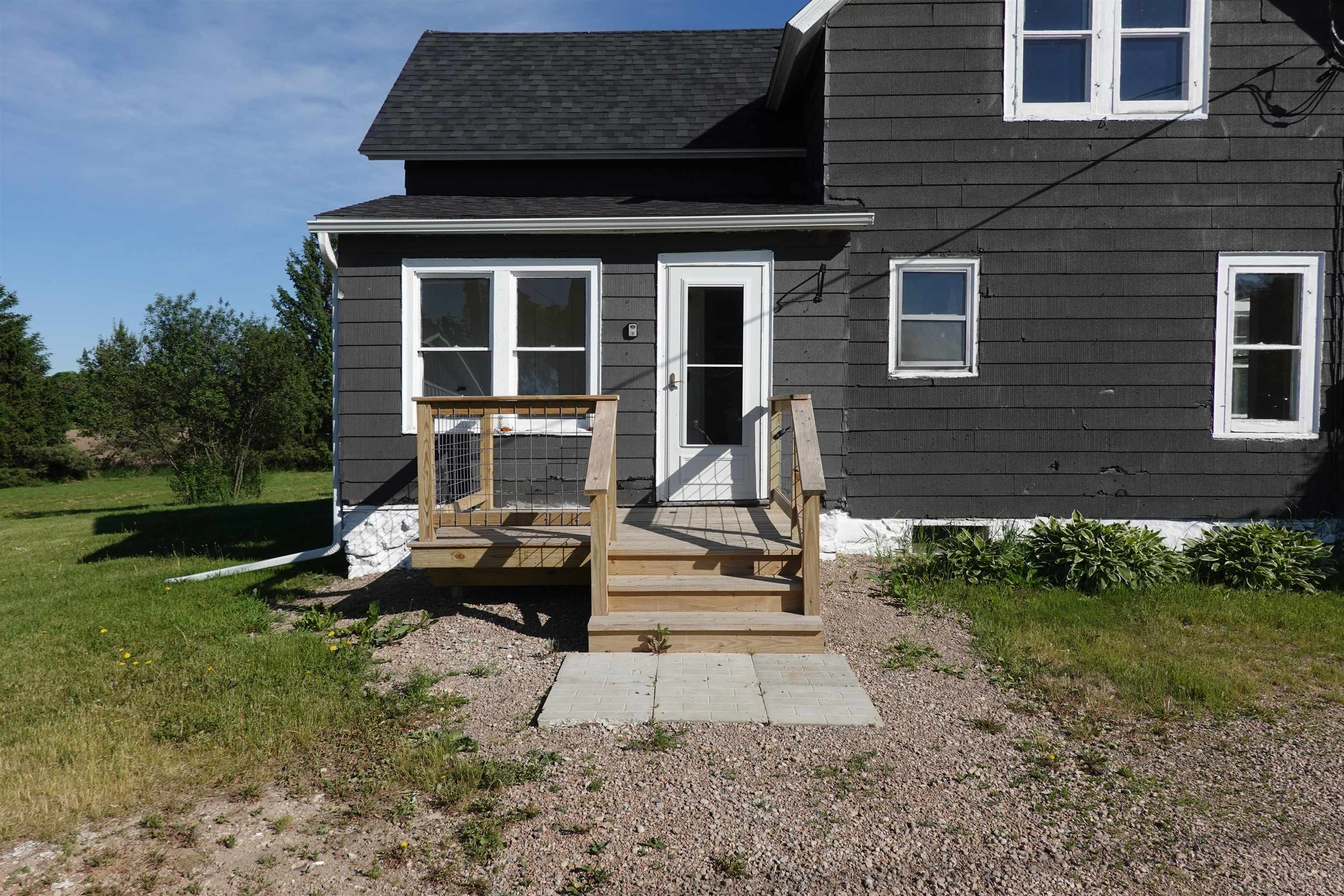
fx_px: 896
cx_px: 672
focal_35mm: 24
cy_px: 448
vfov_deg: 53.1
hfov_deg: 73.7
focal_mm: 9
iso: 125
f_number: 5
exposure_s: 1/1000
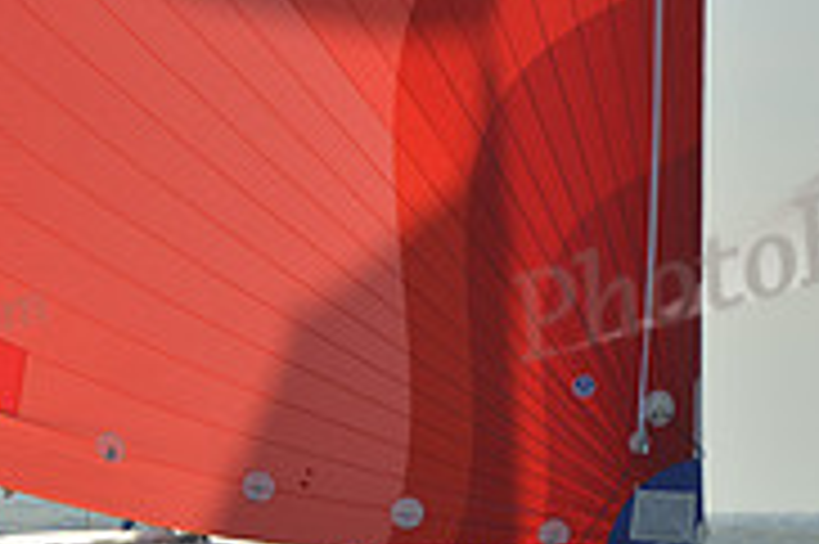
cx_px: 284
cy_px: 542
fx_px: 14160
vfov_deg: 2.2
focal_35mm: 623
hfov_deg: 3.3
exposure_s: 1/1600
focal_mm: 195
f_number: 8
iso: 280
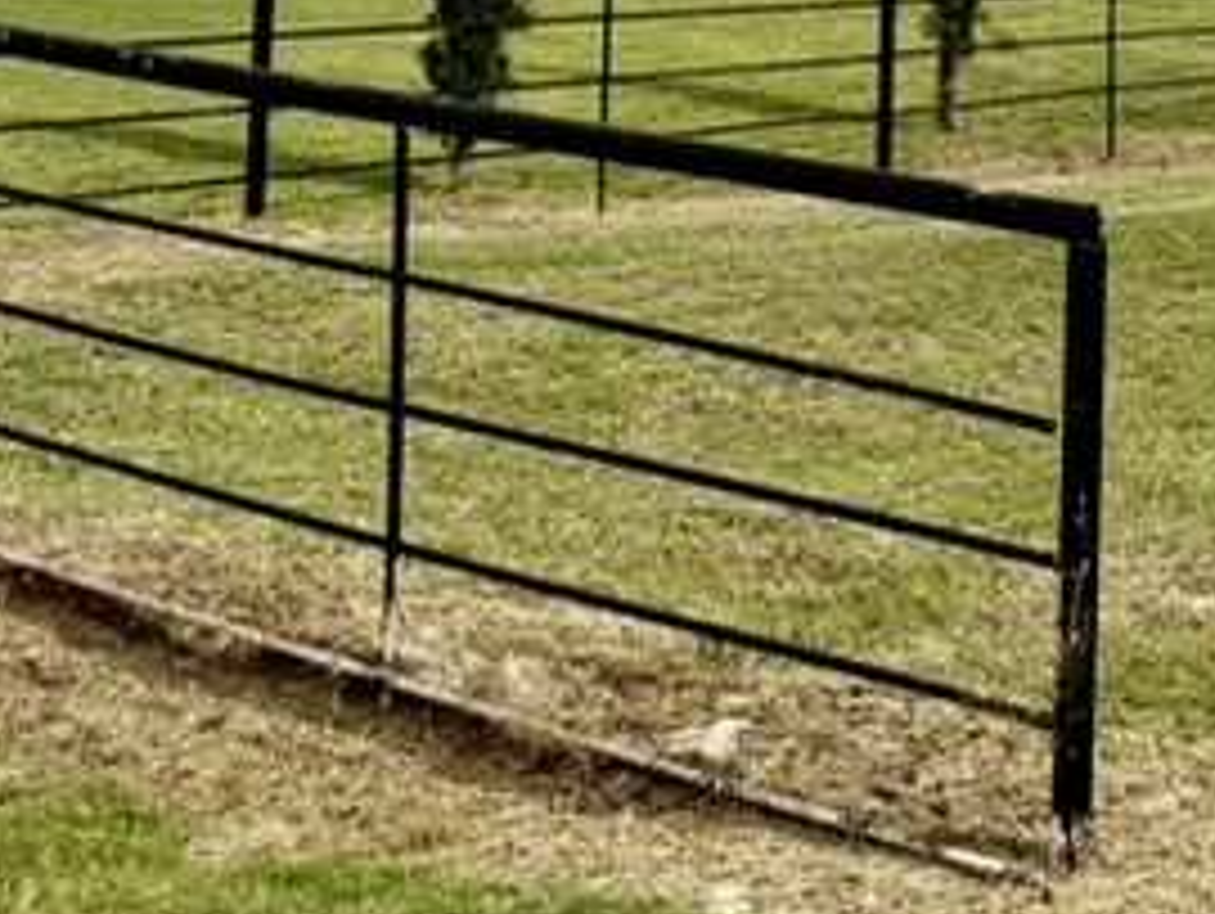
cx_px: 1485
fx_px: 3197
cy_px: -239
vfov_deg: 15.6
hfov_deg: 20.1
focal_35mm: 91
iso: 80
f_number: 1.78
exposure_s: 1/9091
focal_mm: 6.76
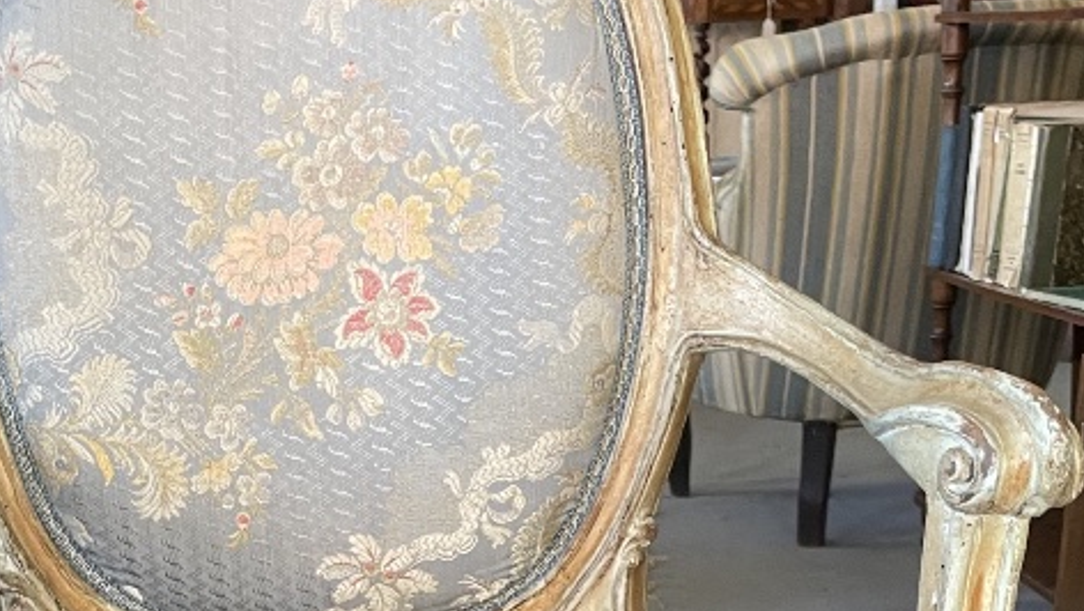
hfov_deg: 29.1
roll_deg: +1.9
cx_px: 358
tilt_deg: -22.5
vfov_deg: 15.5
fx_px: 2070
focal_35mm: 72
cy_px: 900
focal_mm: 4.2
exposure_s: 1/79
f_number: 1.6
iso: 125
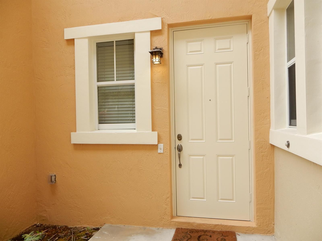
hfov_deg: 69.4
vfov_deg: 54.9
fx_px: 233
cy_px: 120
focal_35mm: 25
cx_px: 161
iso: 125
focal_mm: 4.5
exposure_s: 1/160
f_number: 3.7
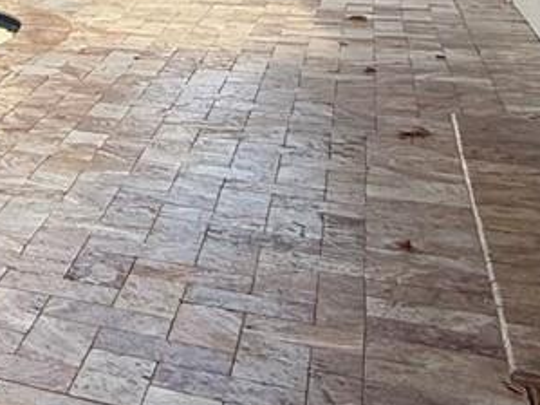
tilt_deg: +1.9
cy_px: -217
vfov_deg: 17.5
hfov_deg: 18.3
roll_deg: +1.2
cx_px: -515
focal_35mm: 75
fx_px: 1170
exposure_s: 1/779
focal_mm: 2.22
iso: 50
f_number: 2.2
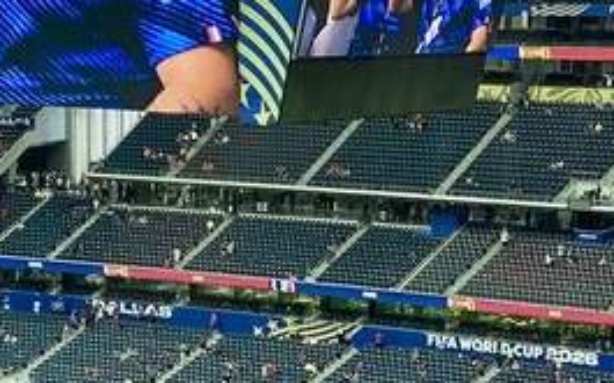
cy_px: 411
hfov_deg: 16.7
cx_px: 213
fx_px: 2089
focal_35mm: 125
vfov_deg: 10.3
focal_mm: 4.25
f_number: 1.8
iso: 64
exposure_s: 1/118
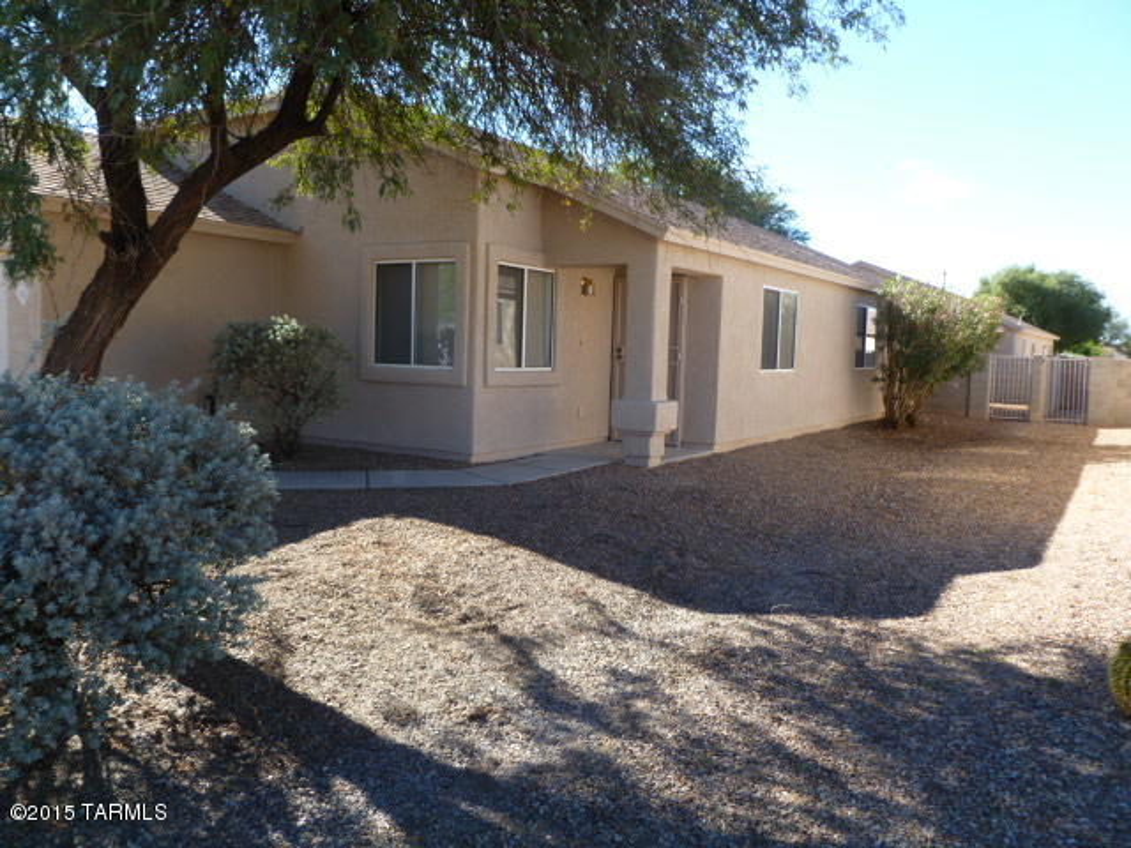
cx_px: 566
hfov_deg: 63.4
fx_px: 915
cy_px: 424
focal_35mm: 28
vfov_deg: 49.7
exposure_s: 1/200
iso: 80
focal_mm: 5
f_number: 3.3
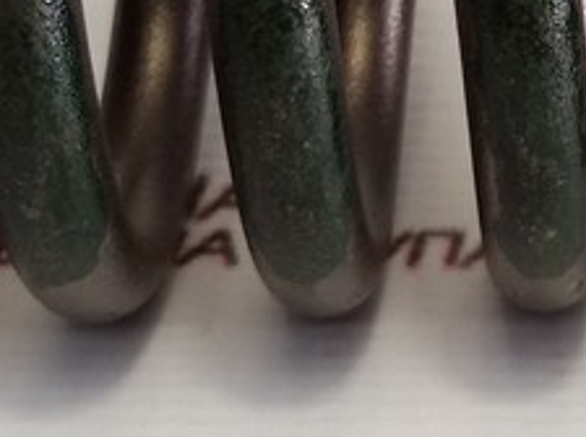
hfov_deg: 14.2
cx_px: 531
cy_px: -8
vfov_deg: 10.6
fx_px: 2332
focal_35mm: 138
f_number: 2.4
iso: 64
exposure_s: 1/100
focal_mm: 2.93
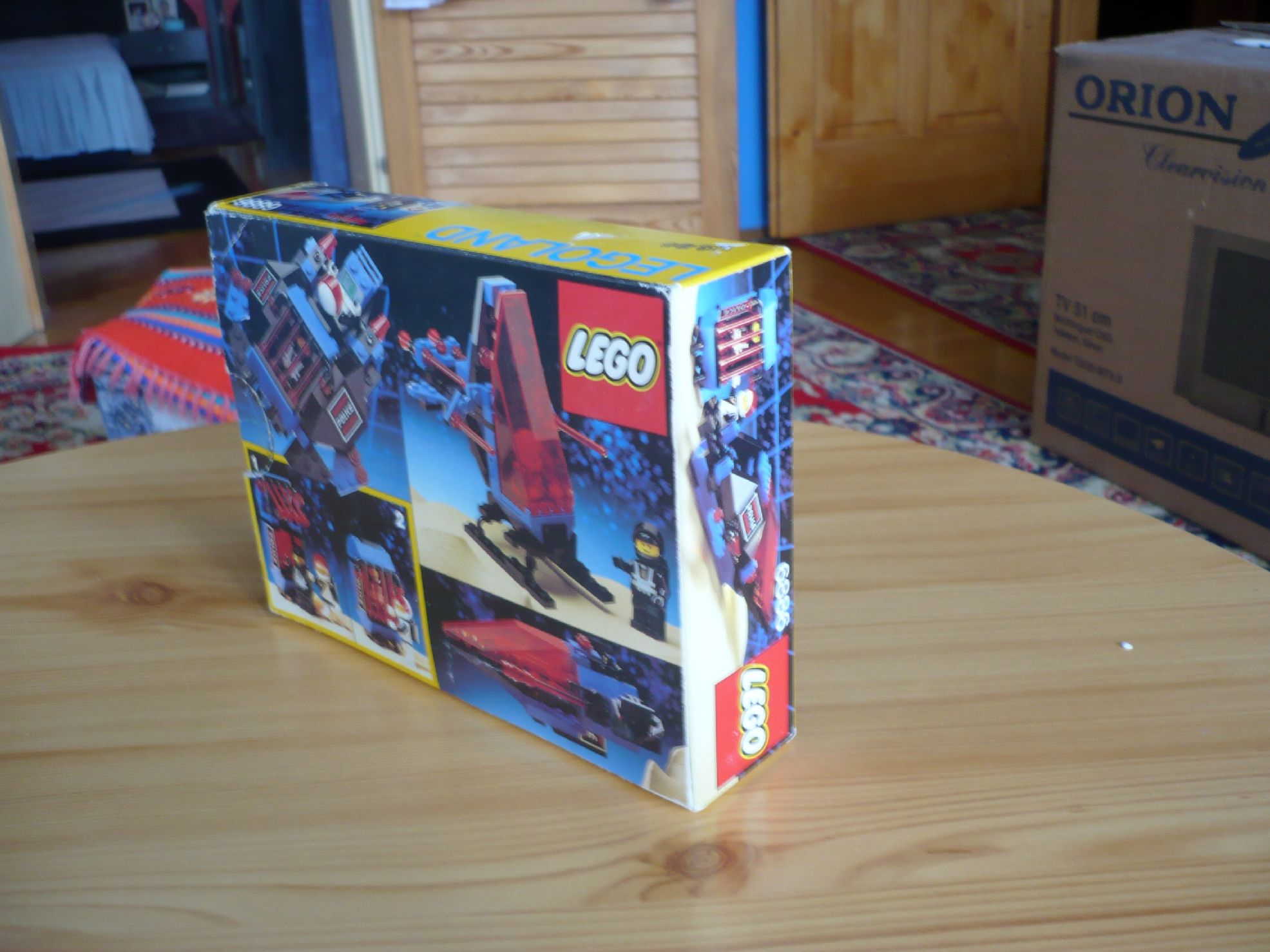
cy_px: 476
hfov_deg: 52.6
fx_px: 1284
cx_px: 635
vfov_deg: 40.7
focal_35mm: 35
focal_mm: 5.8
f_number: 2.8
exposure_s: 1/10
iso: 100
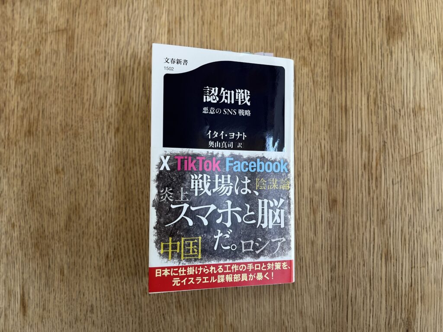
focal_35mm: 26
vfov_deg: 53.1
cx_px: 222
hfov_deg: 67.3
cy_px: 166
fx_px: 333
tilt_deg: -87.3
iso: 200
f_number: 1.6
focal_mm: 5.1
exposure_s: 1/60
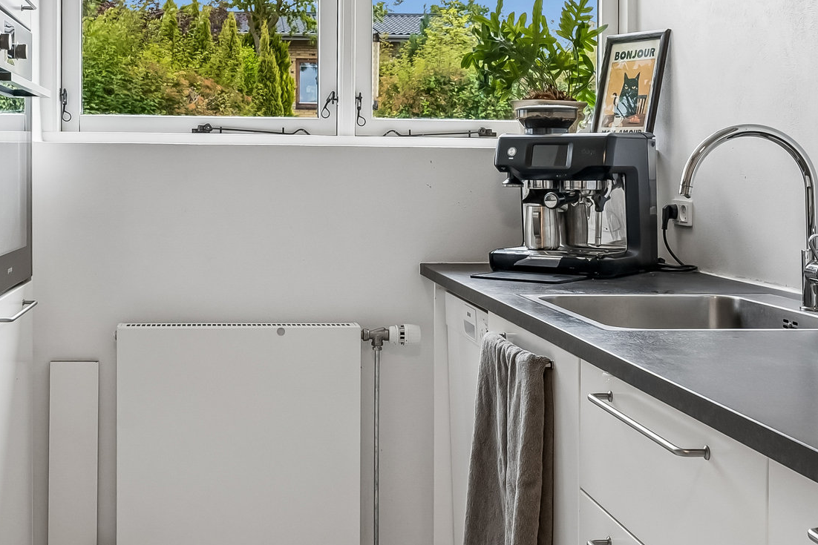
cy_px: 153
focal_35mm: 50
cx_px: 333
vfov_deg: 26.5
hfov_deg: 39.2
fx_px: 1144
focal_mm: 18.5
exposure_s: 1/40
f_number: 9
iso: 640
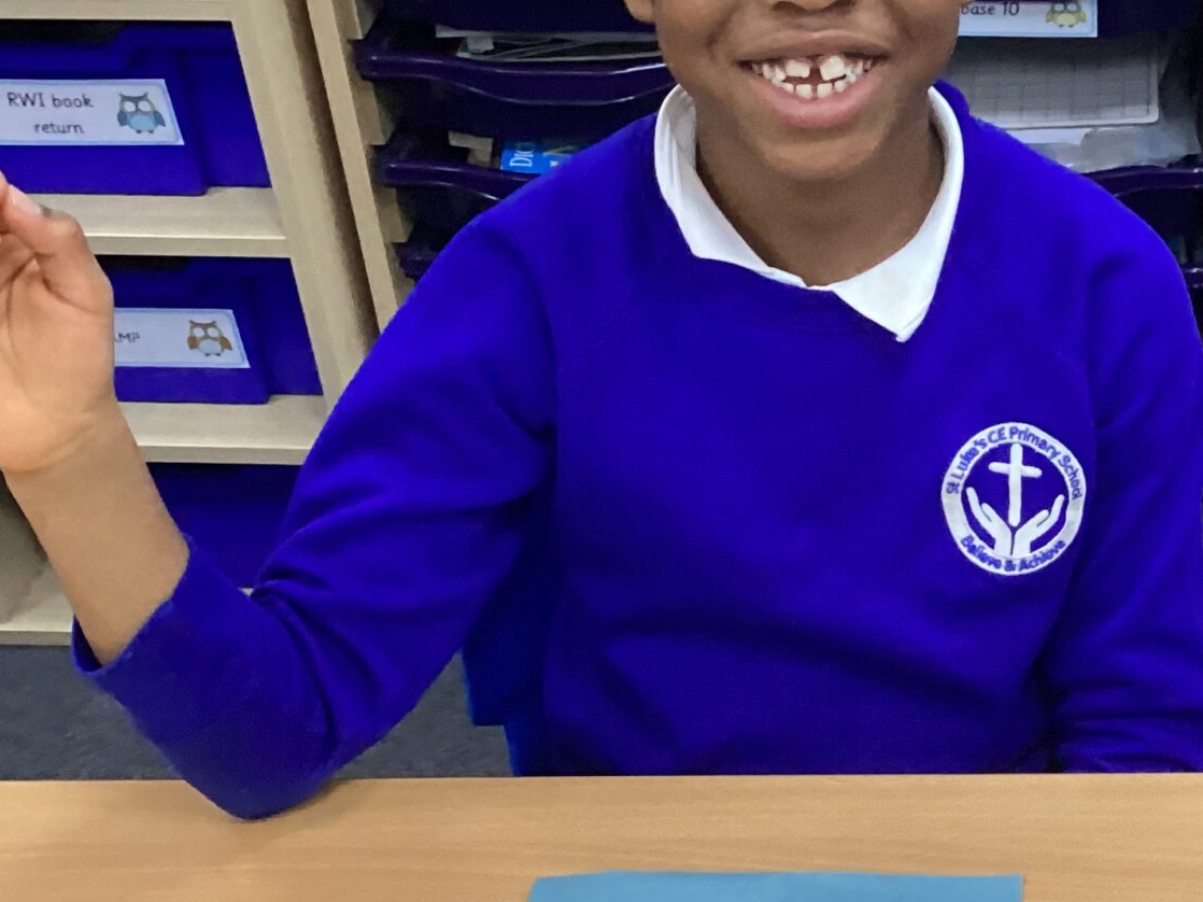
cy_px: 568
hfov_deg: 26.6
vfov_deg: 20.7
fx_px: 2467
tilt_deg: -37.2
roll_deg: -2.9
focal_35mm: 71
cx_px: 1062
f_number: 2.4
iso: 320
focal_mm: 3.3
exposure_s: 1/60
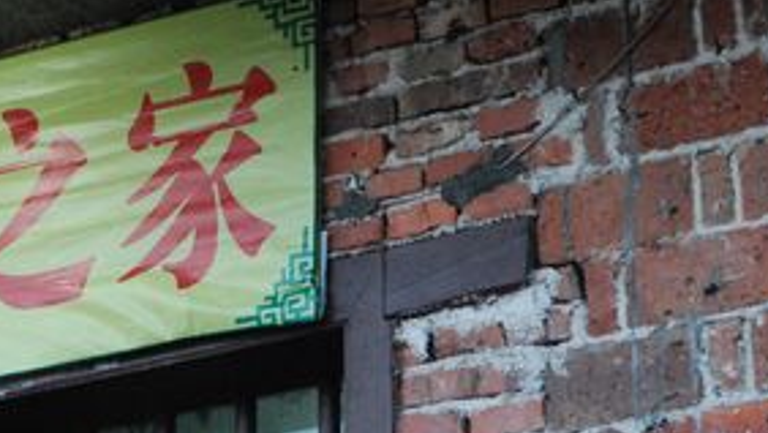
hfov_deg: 12.7
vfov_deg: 7.3
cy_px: 219
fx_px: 3403
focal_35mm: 167
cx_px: -33
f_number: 5
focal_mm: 50
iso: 1600
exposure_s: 1/100
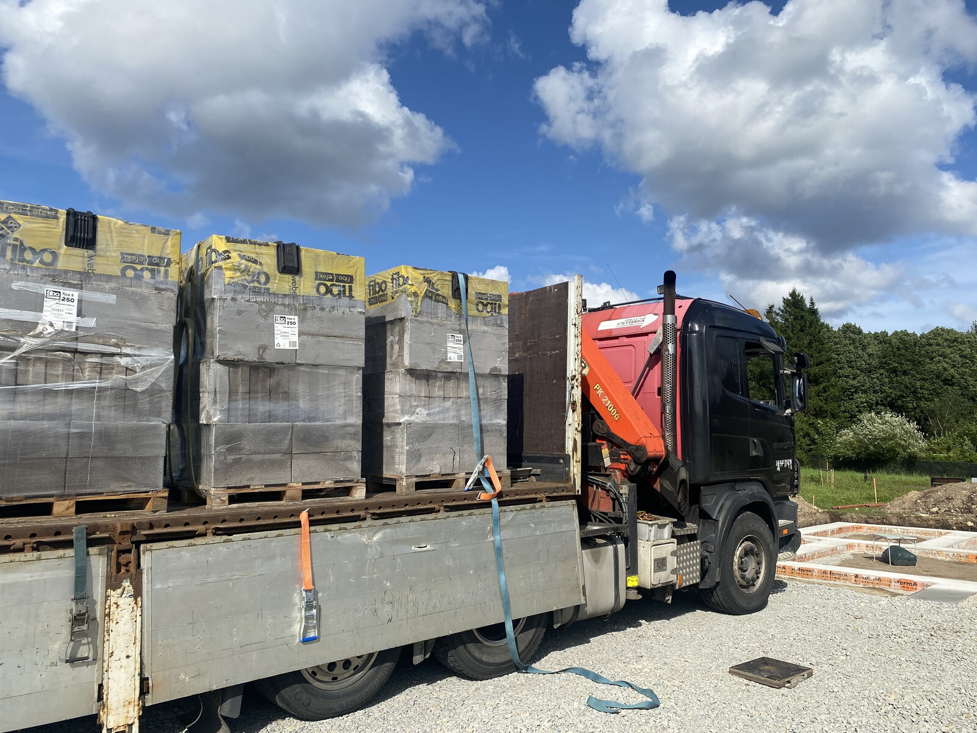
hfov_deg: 67.3
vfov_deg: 53.1
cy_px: 366
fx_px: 734
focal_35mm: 26
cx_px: 488
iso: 32
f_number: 1.8
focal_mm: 4.25
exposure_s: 1/4115
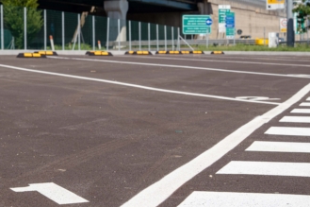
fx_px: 903
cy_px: 82
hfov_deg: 19.4
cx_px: 115
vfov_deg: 13.0
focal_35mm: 105
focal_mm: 48.9
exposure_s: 1/800
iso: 125
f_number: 6.3
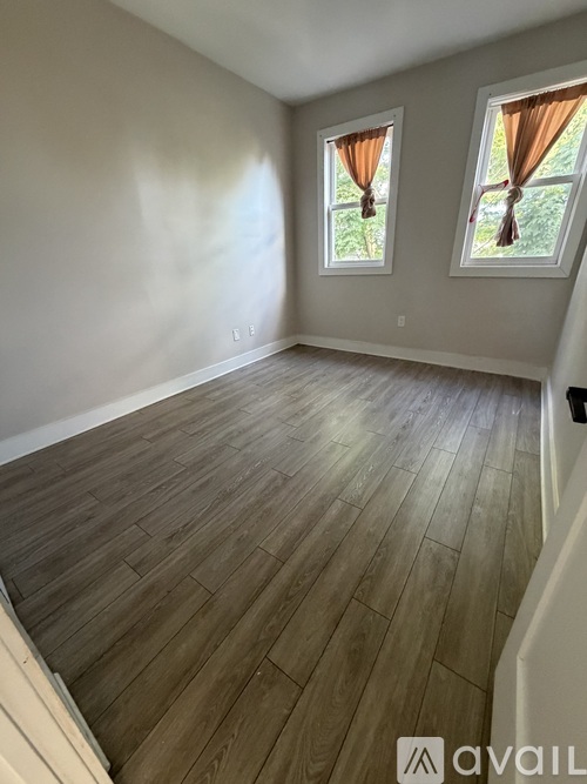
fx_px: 317
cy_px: 392
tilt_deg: -21.8
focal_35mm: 14
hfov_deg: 85.7
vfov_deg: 102.1
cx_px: 294
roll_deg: +1.0
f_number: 2.2
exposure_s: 1/60
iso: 500
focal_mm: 2.22
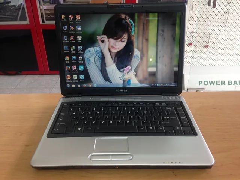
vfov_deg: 42.9
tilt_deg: -29.5
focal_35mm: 33
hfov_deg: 55.4
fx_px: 229
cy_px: 90
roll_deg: +3.0
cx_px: 120
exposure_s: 1/25
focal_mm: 4.12
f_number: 2.4
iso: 50
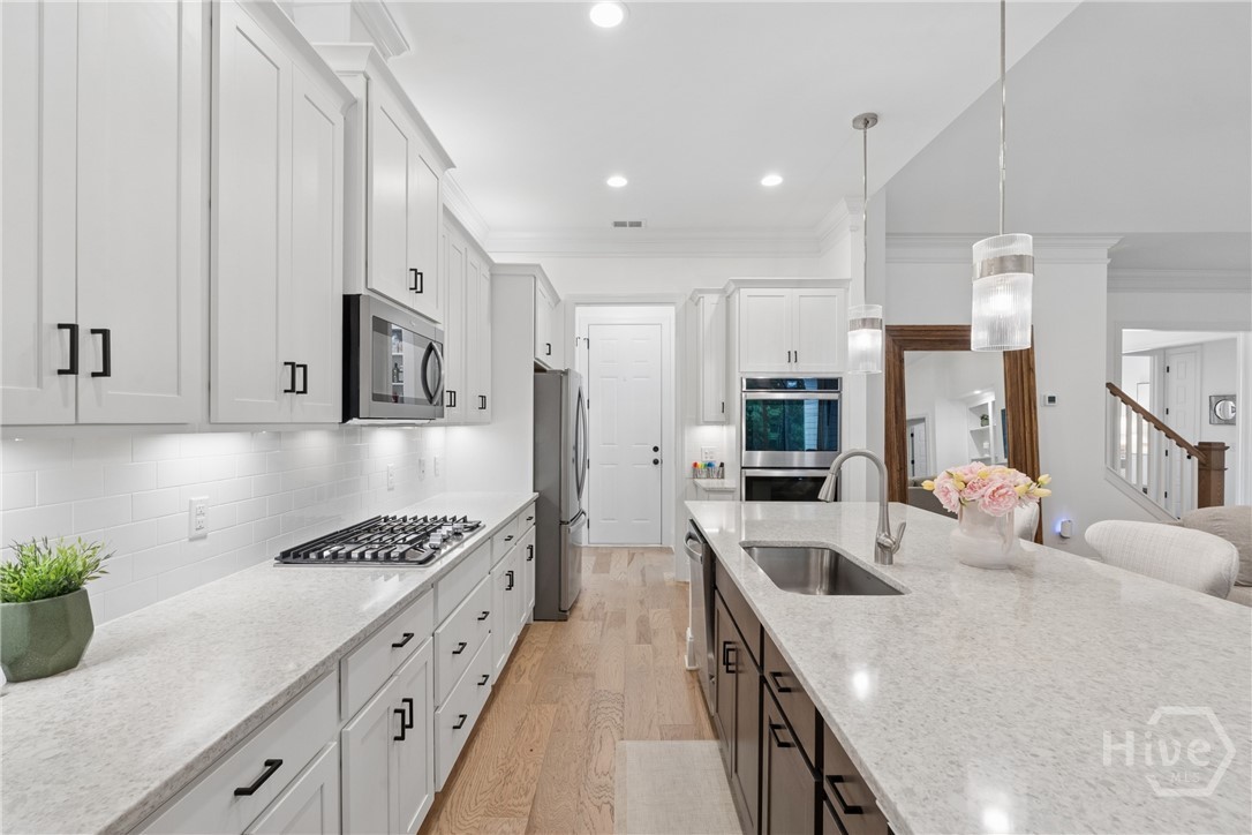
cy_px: 418
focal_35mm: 16
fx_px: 556
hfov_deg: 96.7
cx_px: 626
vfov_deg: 73.7
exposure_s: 1/40
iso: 1000
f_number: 10
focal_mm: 16
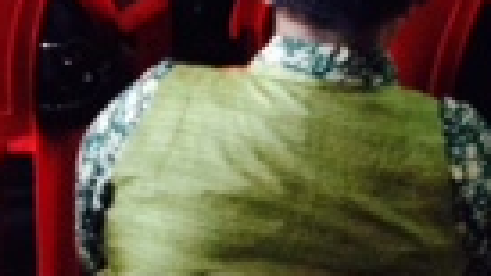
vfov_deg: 6.7
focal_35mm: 178
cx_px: 749
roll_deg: -4.8
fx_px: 2317
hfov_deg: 11.6
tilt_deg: -5.7
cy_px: -165
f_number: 2.4
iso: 320
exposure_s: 1/20
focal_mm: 4.28
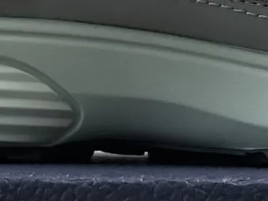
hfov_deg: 9.1
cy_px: 290
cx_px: 220
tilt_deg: -3.9
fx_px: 1688
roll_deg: +0.4
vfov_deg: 6.7
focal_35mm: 218
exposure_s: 1/50
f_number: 1.8
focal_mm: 3.99
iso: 32
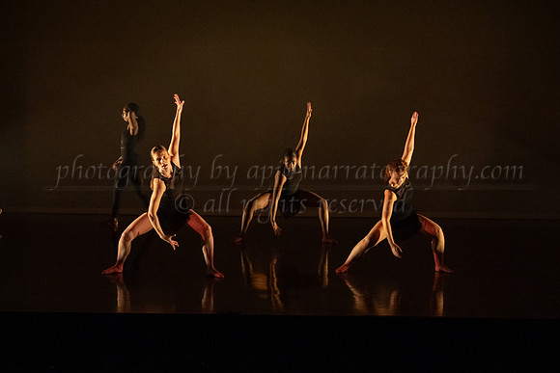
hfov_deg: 23.3
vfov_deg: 15.6
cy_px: 198
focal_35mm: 87
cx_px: 287
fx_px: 1361
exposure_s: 1/320
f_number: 3.2
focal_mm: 70
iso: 4000
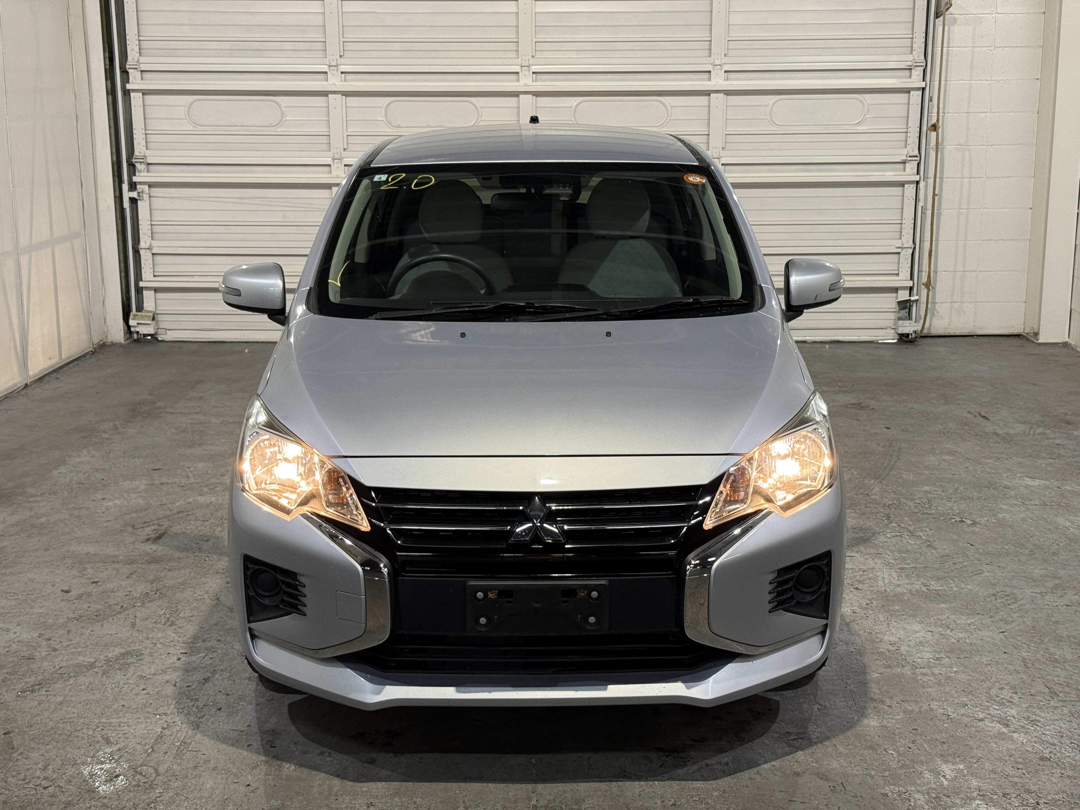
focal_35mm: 48
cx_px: 540
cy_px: 405
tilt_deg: -11.9
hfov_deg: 39.7
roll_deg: -0.7
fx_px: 1498
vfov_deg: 30.3
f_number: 1.78
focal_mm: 6.76
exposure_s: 1/60
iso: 80
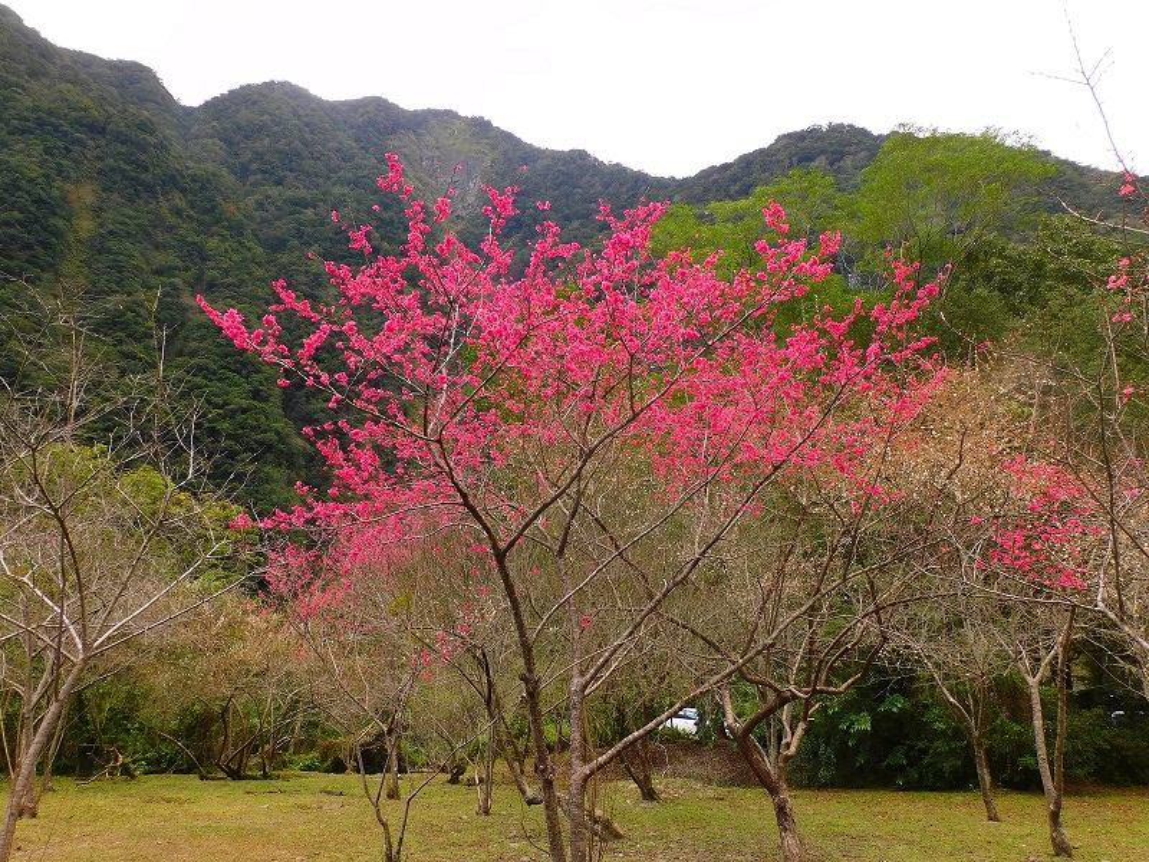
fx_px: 797
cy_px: 431
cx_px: 574
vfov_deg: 56.8
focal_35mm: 24
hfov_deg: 71.6
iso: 125
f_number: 3.3
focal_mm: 4.3
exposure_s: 1/400
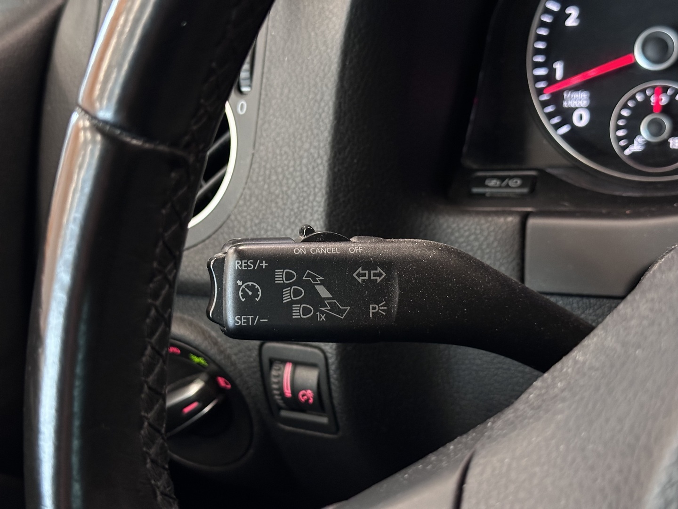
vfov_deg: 30.3
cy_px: 254
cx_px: 339
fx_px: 940
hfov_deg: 39.7
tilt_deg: -30.6
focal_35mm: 48
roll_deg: +13.5
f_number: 1.78
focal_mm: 6.86
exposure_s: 1/30
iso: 500
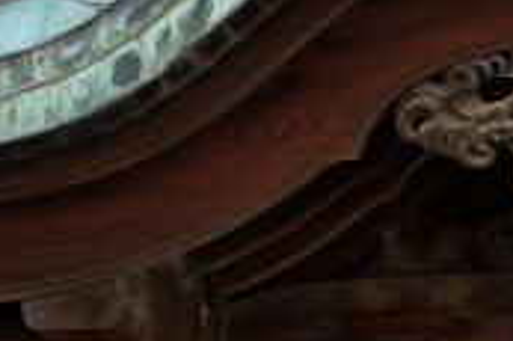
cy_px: -65
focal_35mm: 200
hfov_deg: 10.0
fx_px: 2846
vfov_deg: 6.8
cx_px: 792
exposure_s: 1/160
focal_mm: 23
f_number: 4
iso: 200
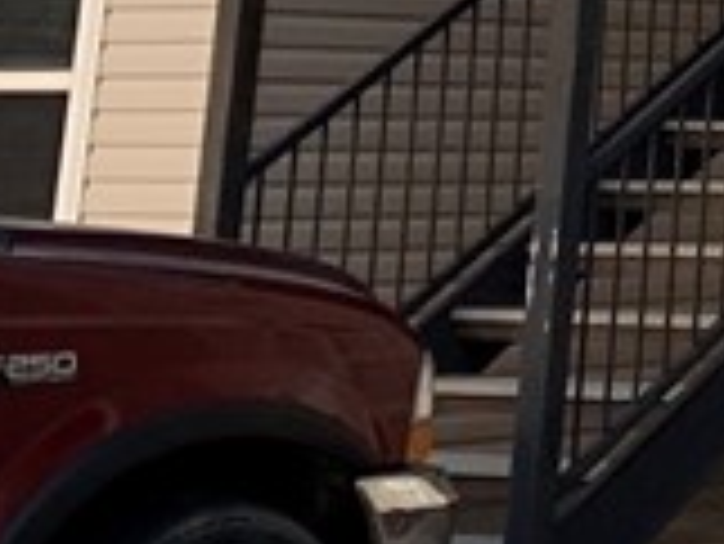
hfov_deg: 9.5
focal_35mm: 165
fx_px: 3454
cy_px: -490
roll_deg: -0.2
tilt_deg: +12.0
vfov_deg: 8.6
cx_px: 2127
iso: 25
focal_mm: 4.25
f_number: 1.8
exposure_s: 1/344
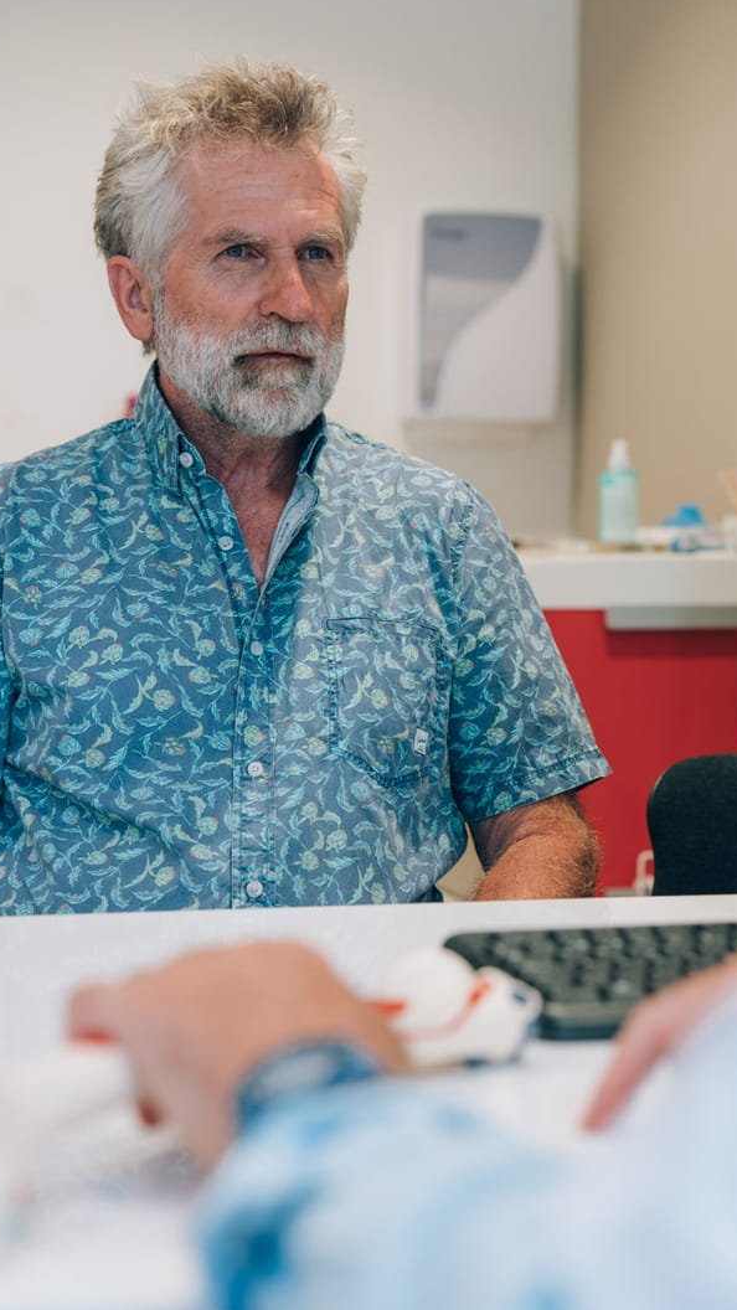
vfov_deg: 29.0
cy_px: 654
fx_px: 2536
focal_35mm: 73
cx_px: 457
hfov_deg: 16.5
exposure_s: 1/200
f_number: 2.5
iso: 400
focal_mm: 46
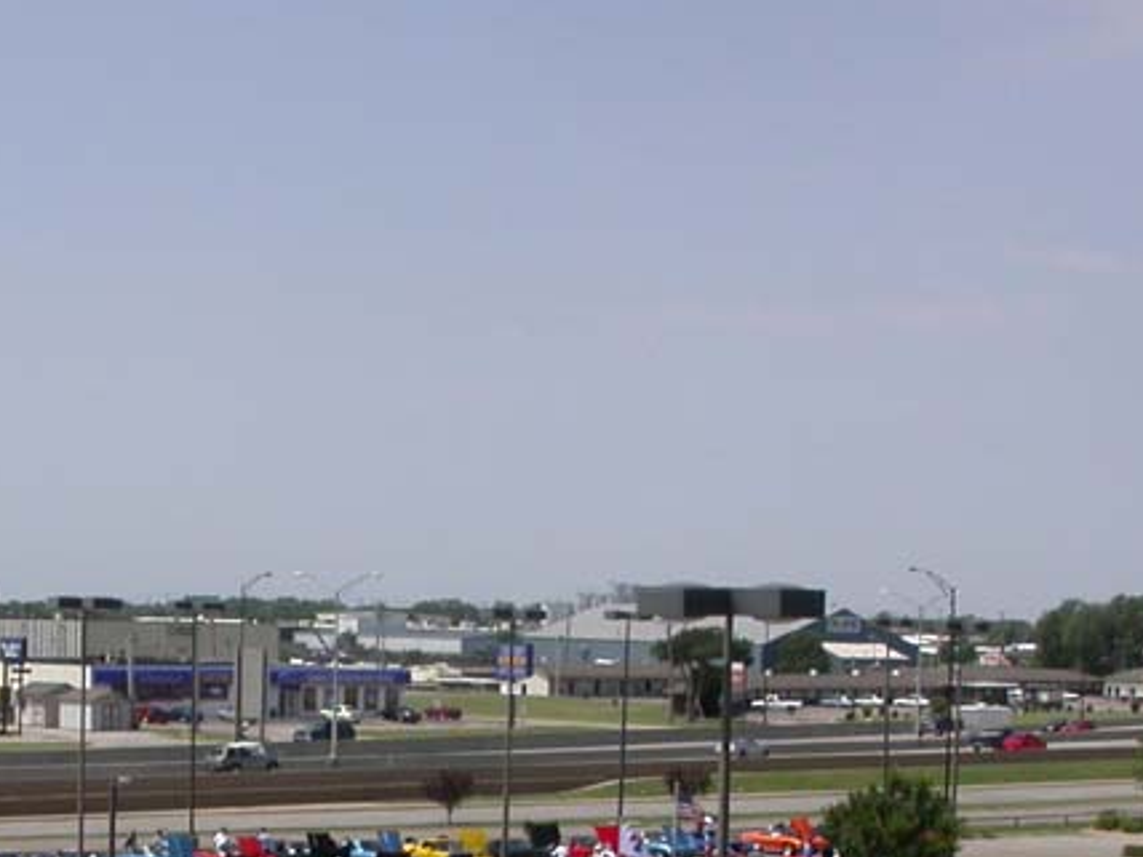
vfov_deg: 15.8
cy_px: 913
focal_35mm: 91
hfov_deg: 21.3
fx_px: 3005
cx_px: 278
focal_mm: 7.85
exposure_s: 1/514
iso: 100
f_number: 7.5
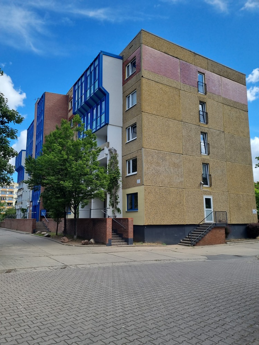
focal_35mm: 26
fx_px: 259
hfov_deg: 53.1
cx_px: 130
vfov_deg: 67.3
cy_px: 172
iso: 50
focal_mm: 5.4
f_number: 1.8
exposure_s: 1/1276
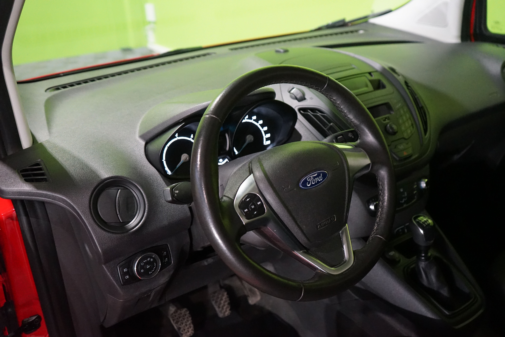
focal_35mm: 35
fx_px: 491
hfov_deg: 54.4
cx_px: 252
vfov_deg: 37.9
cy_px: 168
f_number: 4
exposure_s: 1/100
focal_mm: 35
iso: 6400
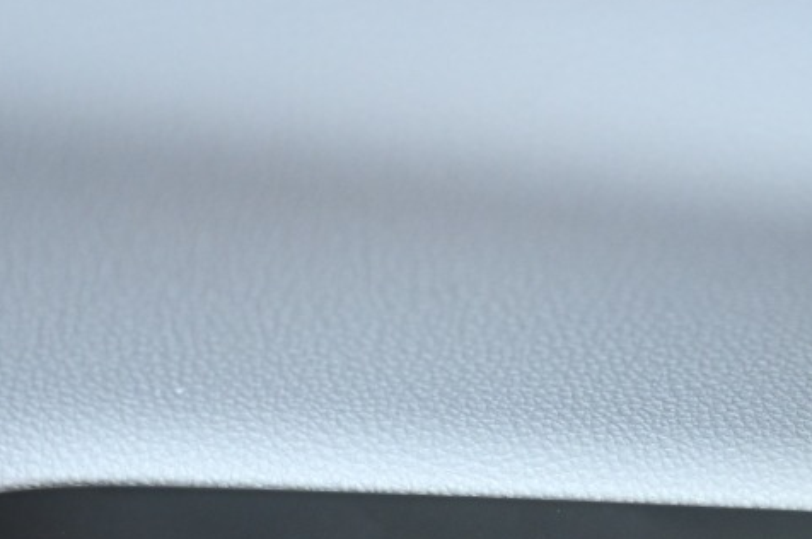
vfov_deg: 8.5
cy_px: 827
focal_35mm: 157
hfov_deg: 12.8
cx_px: 986
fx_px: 3536
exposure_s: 1/125
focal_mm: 46
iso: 1600
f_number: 4
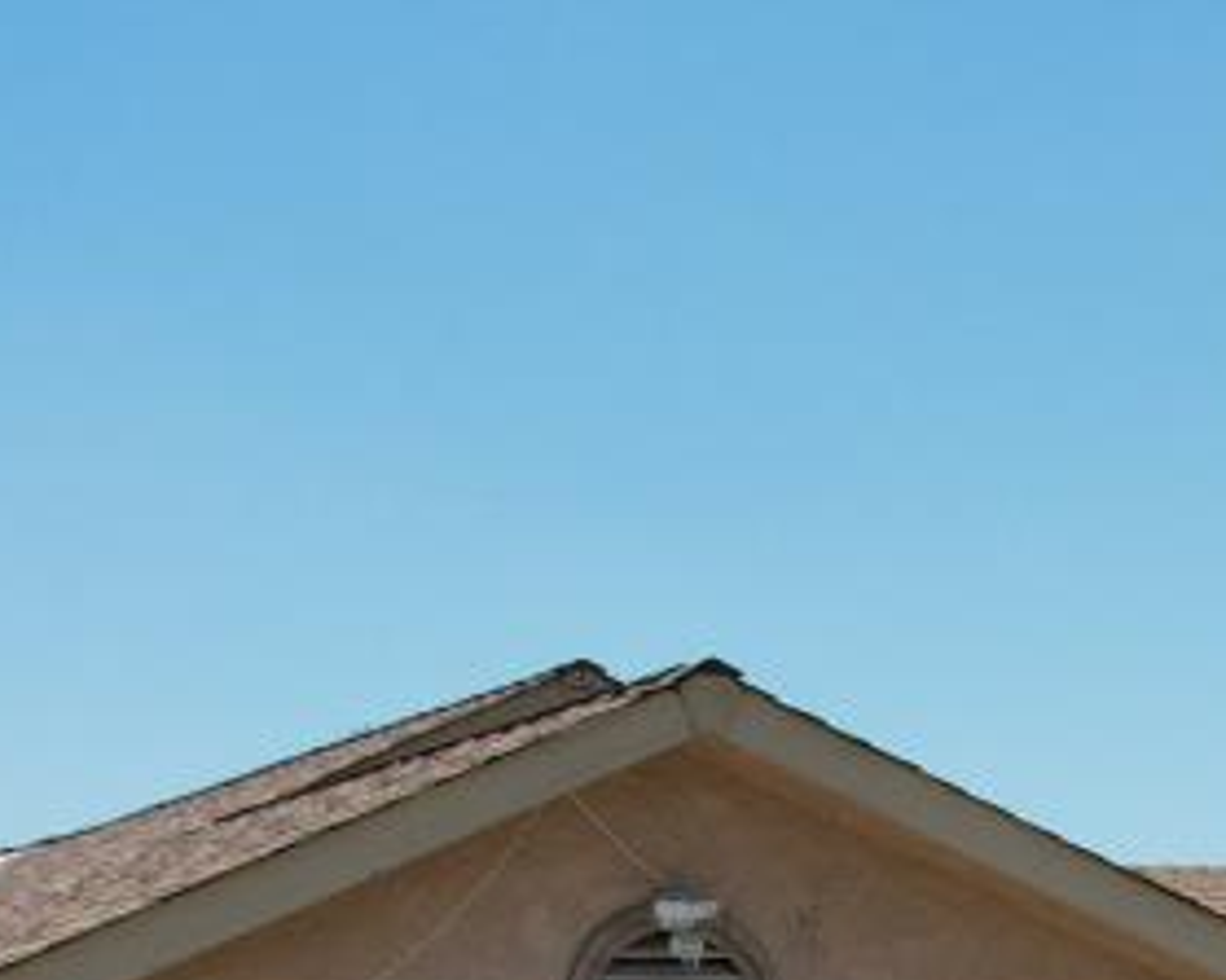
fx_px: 4026
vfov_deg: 12.8
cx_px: 1481
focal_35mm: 111
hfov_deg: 16.6
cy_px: 1696
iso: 110
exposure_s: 1/2500
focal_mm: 8.38
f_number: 2.8
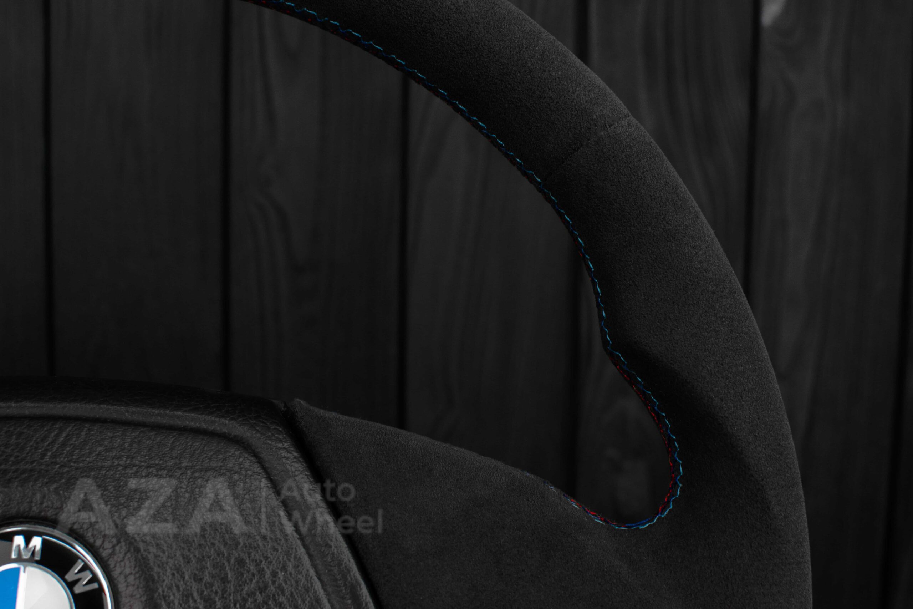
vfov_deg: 25.8
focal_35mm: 52
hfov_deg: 37.8
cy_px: 304
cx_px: 456
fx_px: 1331
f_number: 6.3
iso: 500
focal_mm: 35
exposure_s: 1/125
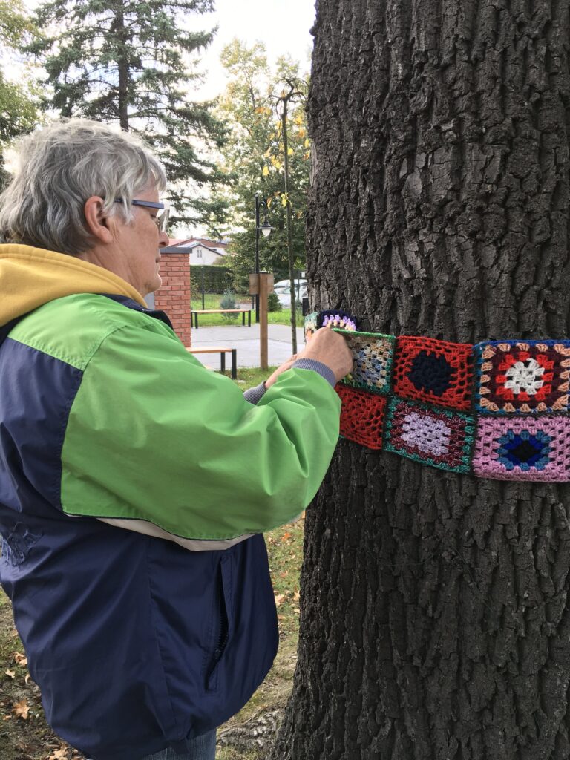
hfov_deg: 48.2
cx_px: 285
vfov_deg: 61.7
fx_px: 637
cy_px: 380
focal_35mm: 29
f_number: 2.2
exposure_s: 1/50
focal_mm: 4.15
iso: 32
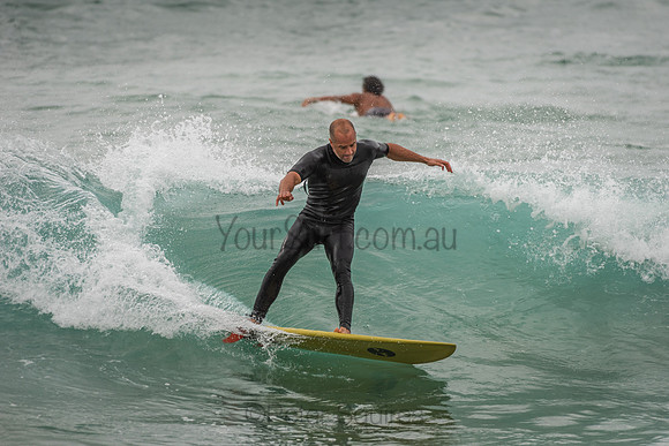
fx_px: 9293
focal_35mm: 500
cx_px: 334
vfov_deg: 2.8
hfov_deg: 4.1
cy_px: 223
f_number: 5.6
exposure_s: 1/2000
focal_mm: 500
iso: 280
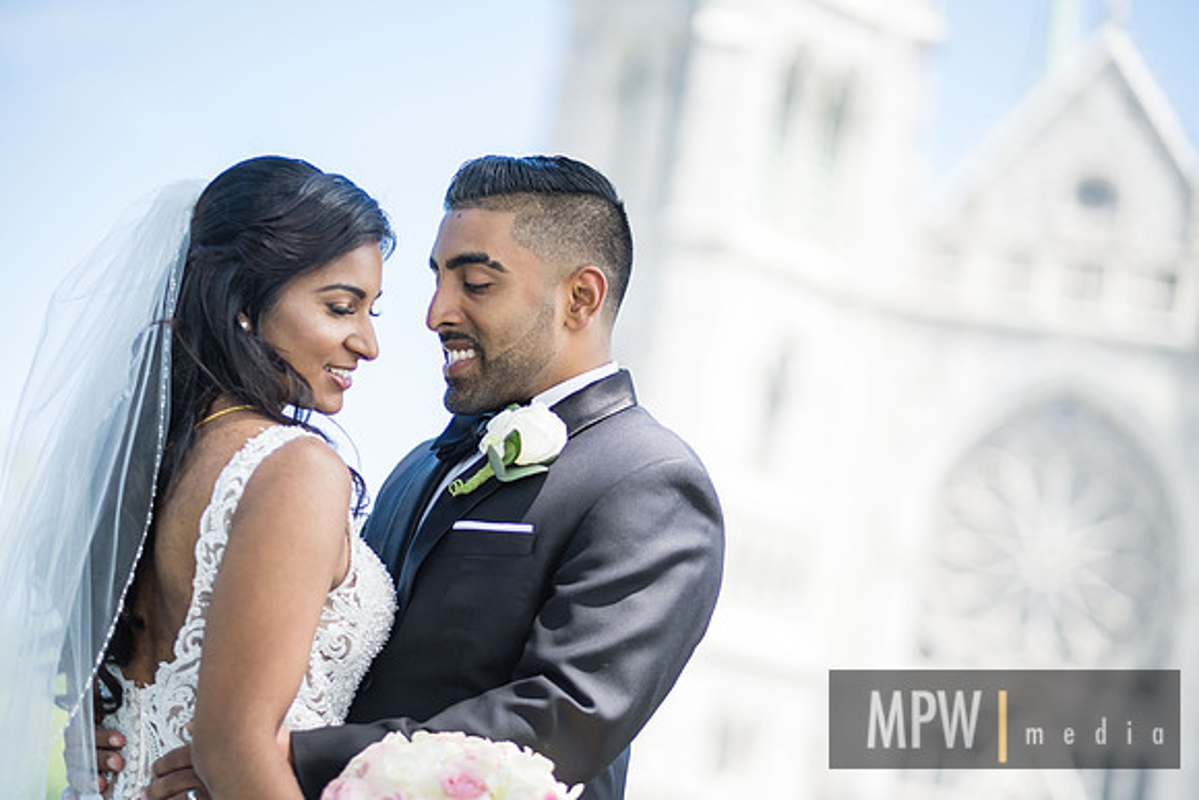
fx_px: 2798
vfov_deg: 16.3
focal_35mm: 84
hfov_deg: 24.2
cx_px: 600
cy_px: 400
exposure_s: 1/2000
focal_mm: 56
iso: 160
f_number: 1.2
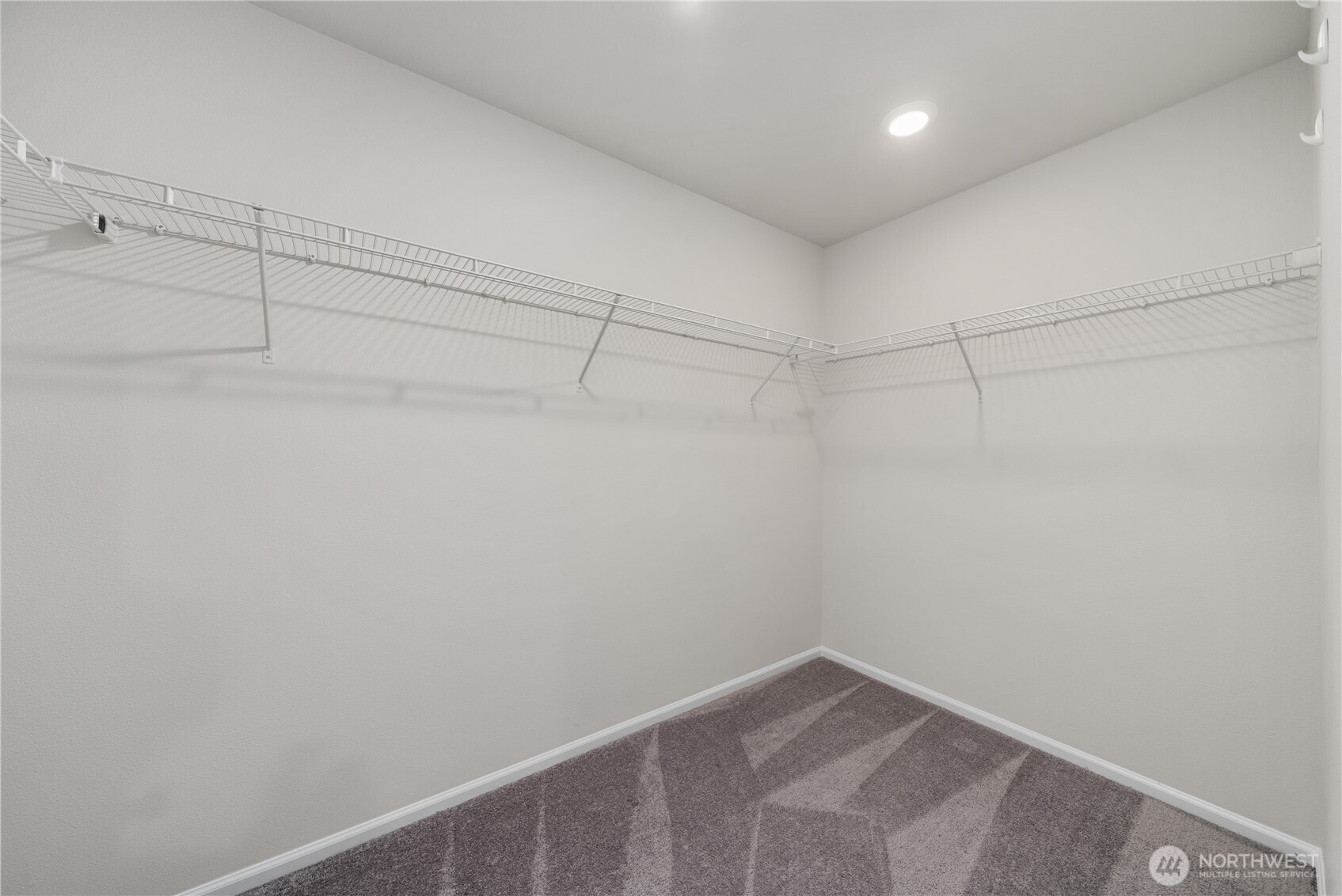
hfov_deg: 112.6
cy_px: 448
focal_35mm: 12
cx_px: 671
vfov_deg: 90.1
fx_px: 448
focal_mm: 12
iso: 1000
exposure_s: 1/8
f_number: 7.1
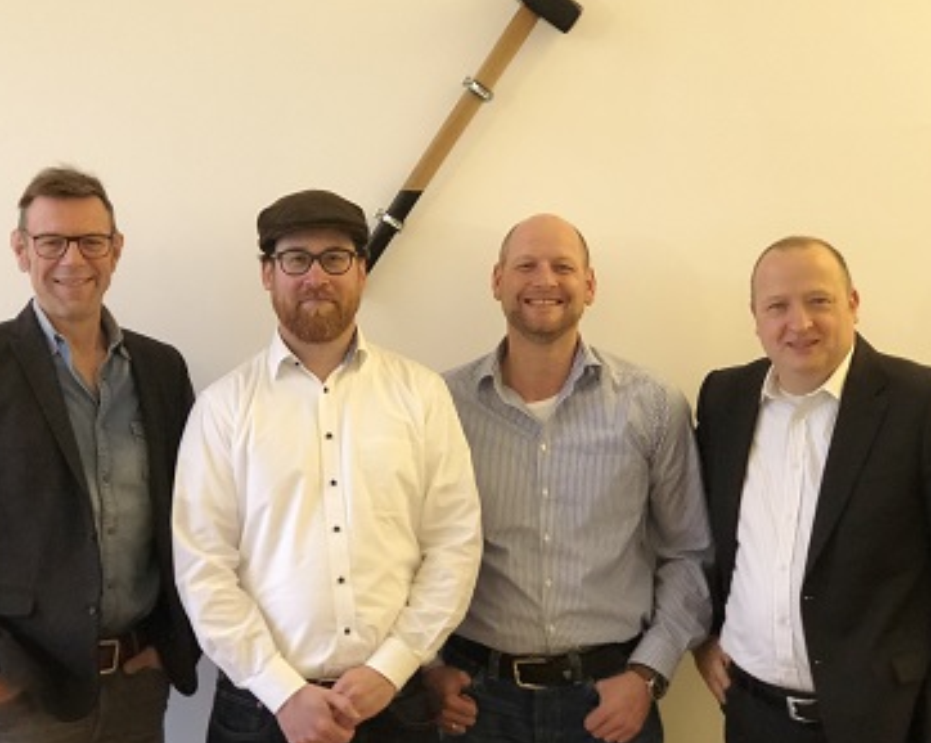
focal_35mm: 72
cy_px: 320
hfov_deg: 26.4
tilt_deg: -1.2
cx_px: 445
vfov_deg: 21.2
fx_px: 1982
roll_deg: -1.8
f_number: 2.8
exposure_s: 1/50
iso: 500
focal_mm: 6.6
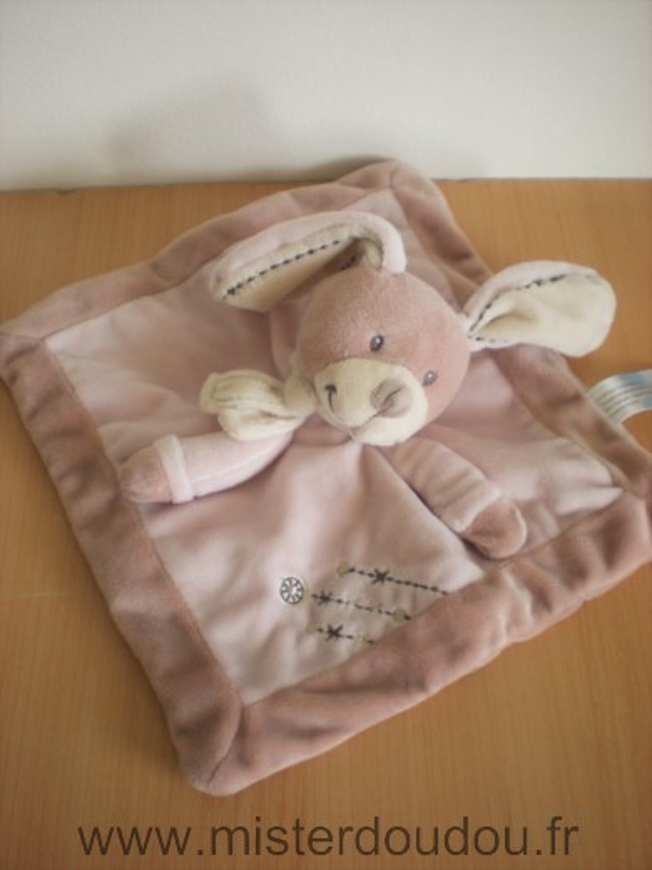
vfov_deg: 49.0
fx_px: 954
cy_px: 435
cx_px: 326
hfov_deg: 37.7
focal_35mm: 38
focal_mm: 6.3
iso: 146
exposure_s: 1/62.1
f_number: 3.1
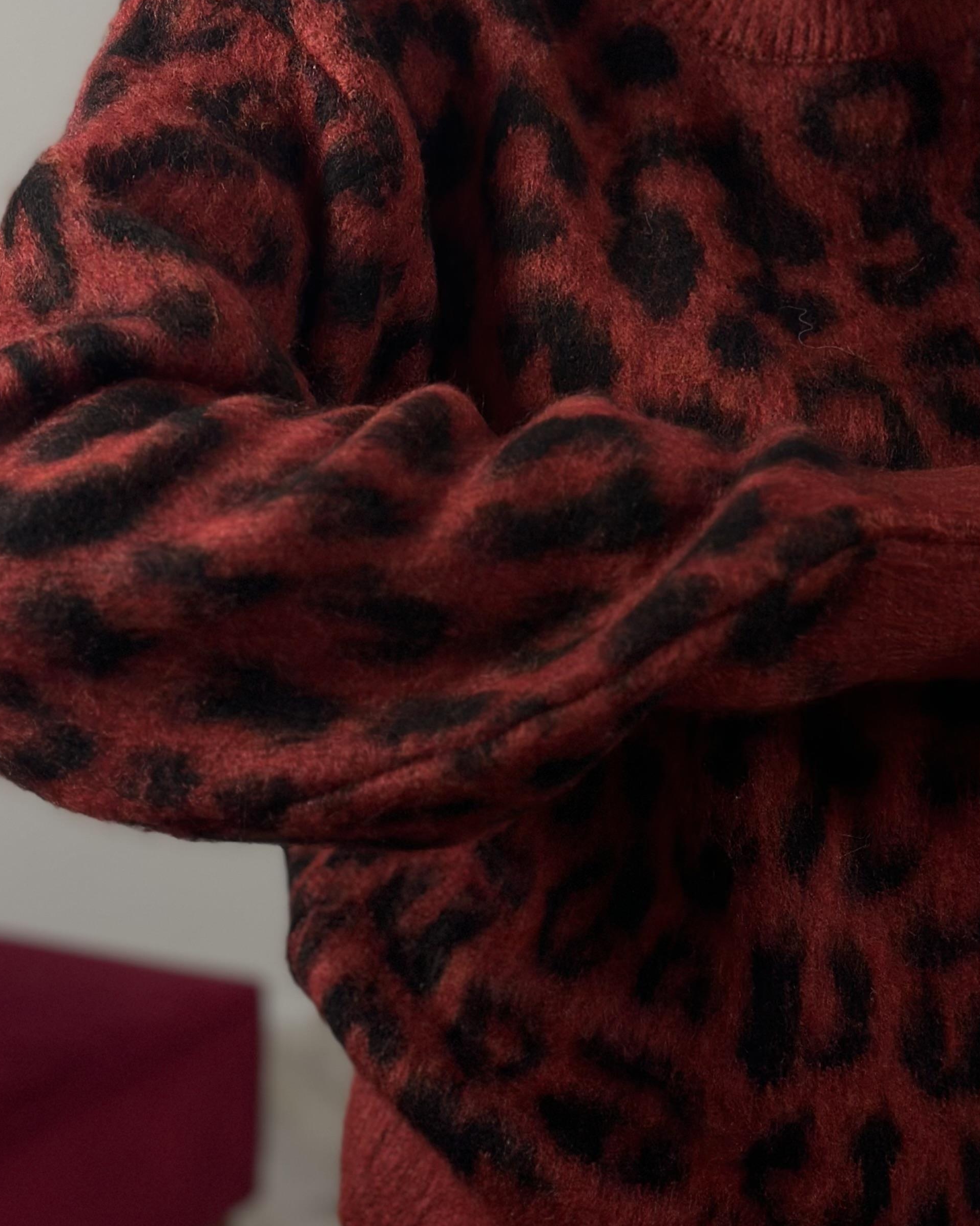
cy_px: 490
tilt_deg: -32.1
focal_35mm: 79
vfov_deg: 24.1
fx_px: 2864
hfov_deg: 19.3
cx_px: 696
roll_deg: -0.1
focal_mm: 6.86
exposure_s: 1/100
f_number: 1.78
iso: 200
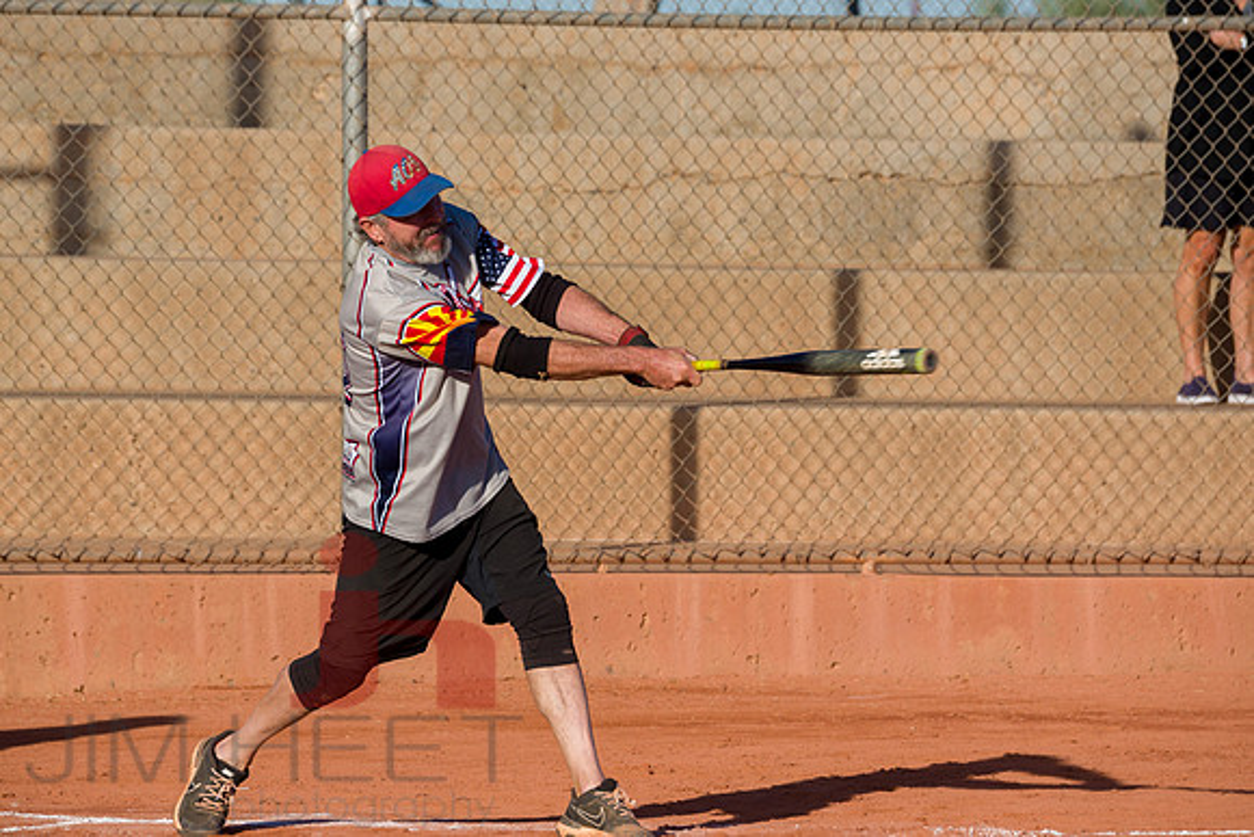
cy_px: 388
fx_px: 13038
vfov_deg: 3.7
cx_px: 581
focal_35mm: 374
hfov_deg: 5.5
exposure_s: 1/800
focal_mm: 340
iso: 500
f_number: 11
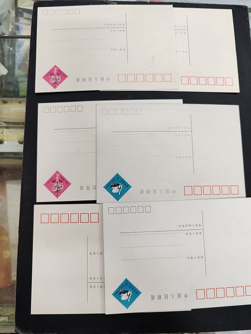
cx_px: 126
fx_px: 261
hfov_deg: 51.4
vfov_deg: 65.3
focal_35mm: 27
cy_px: 167
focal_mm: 6.12
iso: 1250
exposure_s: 1/100
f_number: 1.9
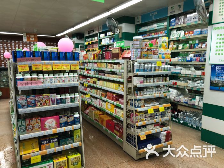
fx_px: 181
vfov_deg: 49.7
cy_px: 84
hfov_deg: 63.4
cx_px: 112
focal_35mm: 28
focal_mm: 4
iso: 32
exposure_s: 1/25
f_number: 1.8
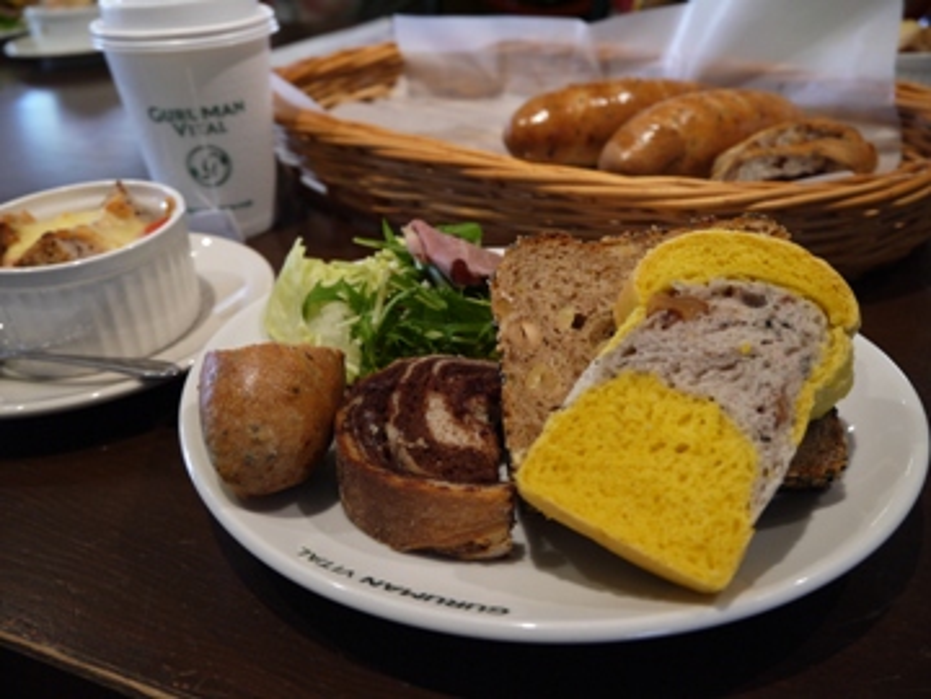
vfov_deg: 46.8
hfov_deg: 60.0
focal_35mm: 30
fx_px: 807
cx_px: 466
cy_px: 350
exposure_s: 1/60
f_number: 3.9
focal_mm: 15
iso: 400
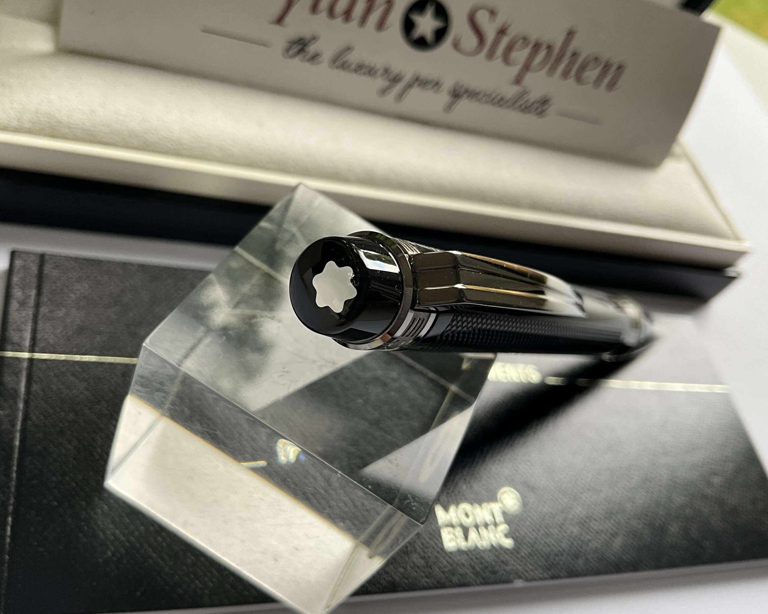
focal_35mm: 31
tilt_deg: -46.1
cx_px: 374
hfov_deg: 57.2
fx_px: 705
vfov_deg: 47.1
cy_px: 301
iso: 32
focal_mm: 3
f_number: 1.8
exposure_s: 1/122
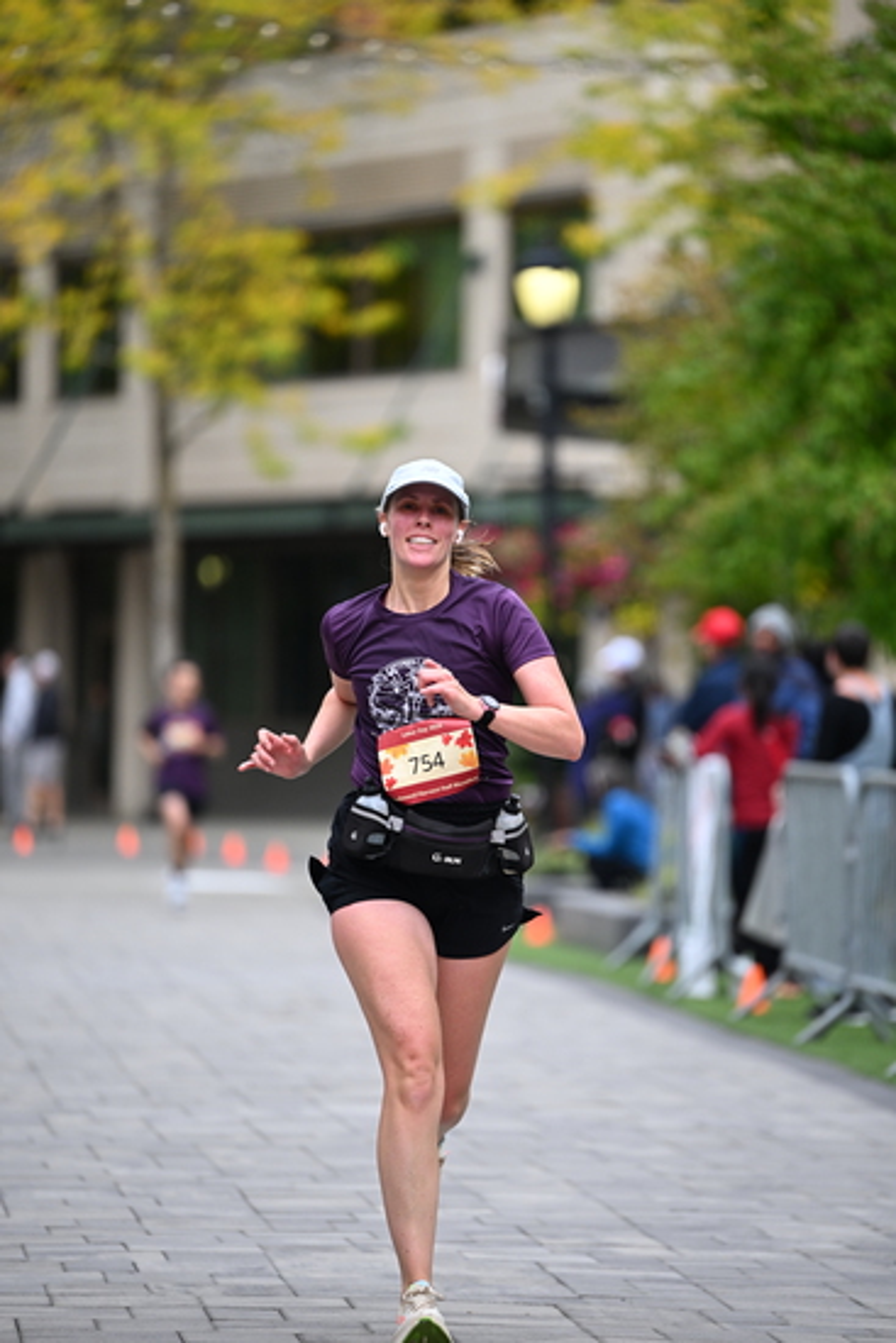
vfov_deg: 10.3
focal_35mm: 200
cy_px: 672
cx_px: 448
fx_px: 7461
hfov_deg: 6.9
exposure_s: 1/2000
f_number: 2.8
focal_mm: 200
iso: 640
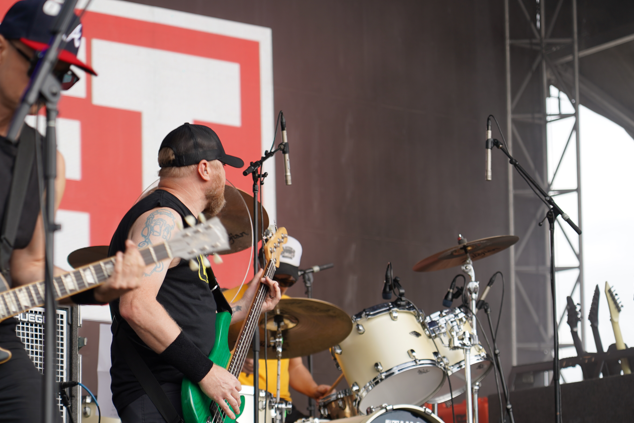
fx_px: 2342
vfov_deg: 10.3
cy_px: 258
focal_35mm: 133
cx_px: 268
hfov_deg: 15.4
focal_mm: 104
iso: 100
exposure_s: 1/125
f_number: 4
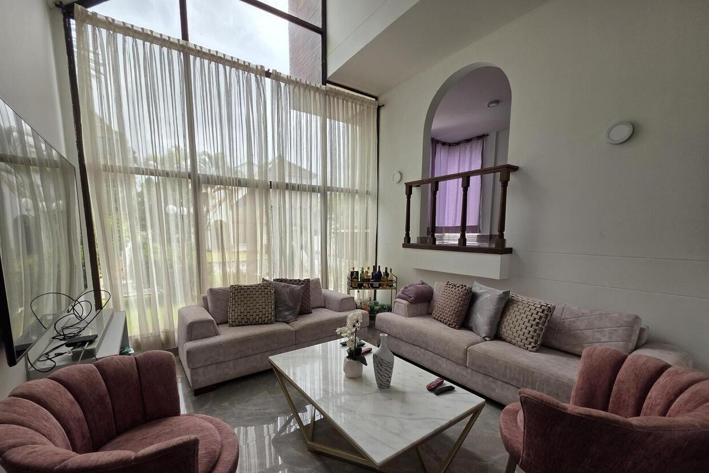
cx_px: 343
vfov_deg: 80.6
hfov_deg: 104.2
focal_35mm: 14
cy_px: 273
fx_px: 276
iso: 40
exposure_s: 1/275
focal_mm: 2.2
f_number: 1.9
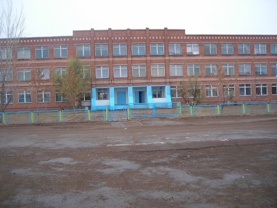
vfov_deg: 37.7
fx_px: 304
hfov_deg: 49.0
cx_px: 138
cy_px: 104
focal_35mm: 38
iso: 76
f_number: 3.2
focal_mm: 6.3
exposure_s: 1/30
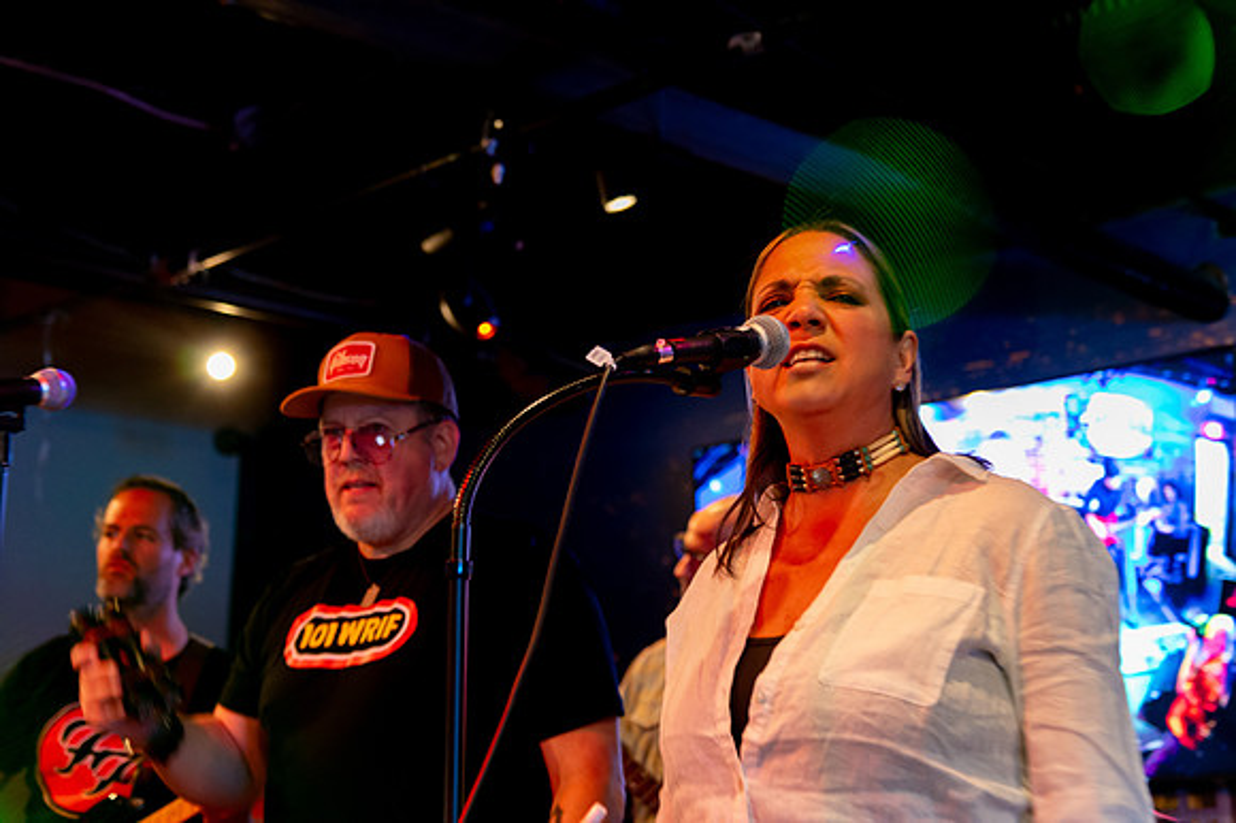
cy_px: 412
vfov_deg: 23.4
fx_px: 1990
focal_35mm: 58
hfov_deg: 34.5
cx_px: 618
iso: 5000
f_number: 4
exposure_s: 1/30
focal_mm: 58
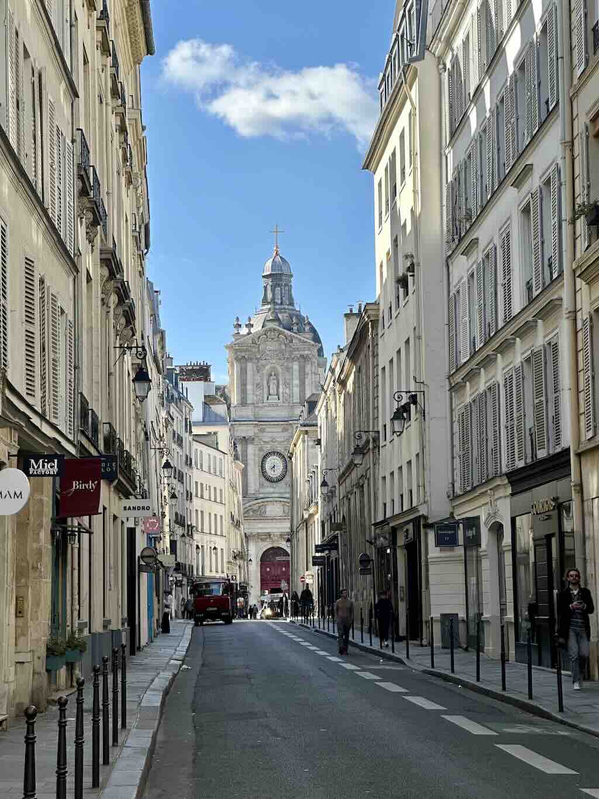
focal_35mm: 77
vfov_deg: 25.3
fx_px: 1776
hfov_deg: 19.1
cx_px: 300
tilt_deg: +6.0
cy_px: 400
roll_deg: +0.2
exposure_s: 1/428
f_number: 2.8
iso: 32
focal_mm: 9
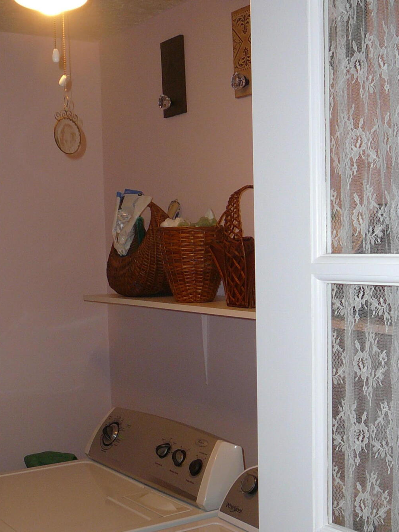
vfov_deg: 36.6
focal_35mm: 52
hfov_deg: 28.0
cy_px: 339
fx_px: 799
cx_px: 184
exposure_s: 1/30
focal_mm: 5.2
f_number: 2.8
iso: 100
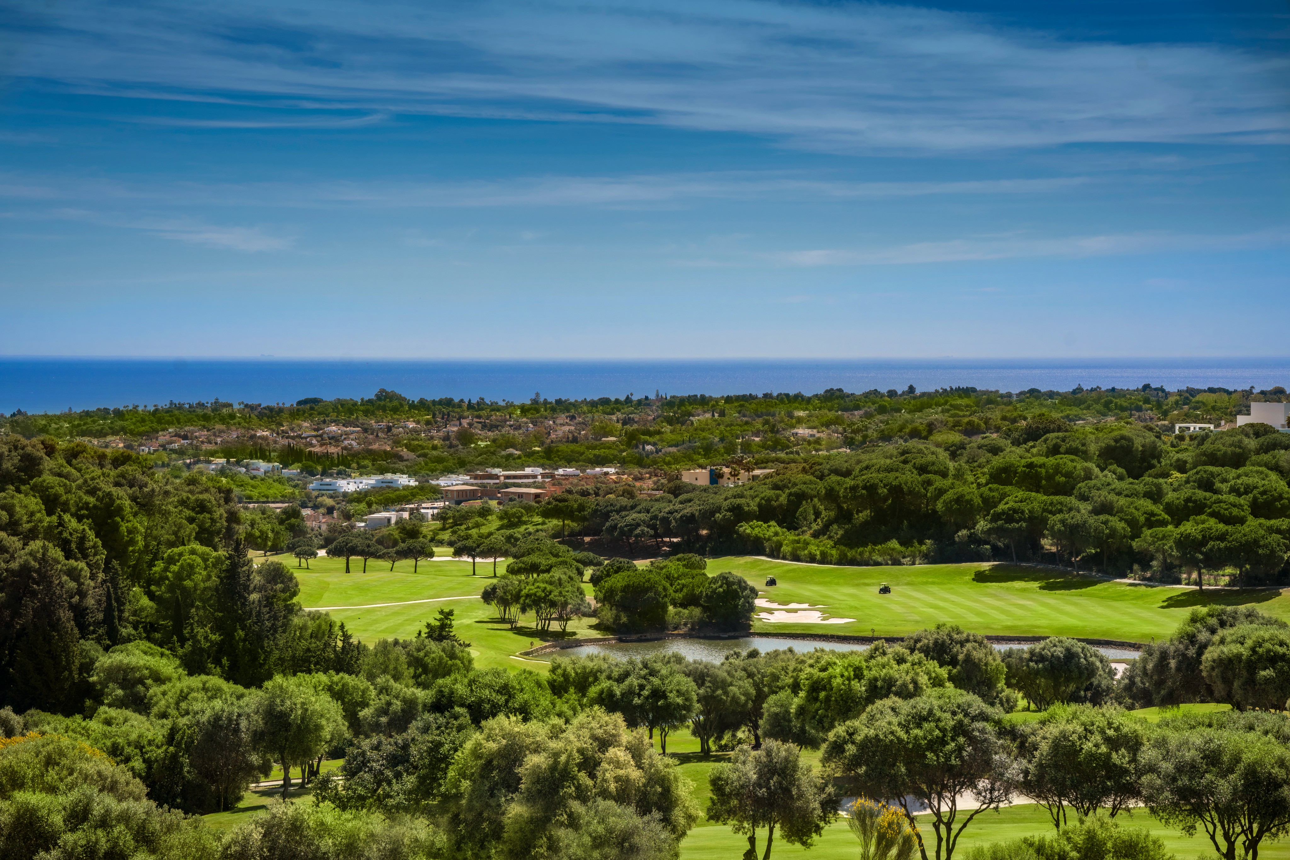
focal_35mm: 85
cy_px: 430
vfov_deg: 16.1
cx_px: 645
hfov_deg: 23.9
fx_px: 3046
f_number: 8
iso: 160
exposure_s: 1/400
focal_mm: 85
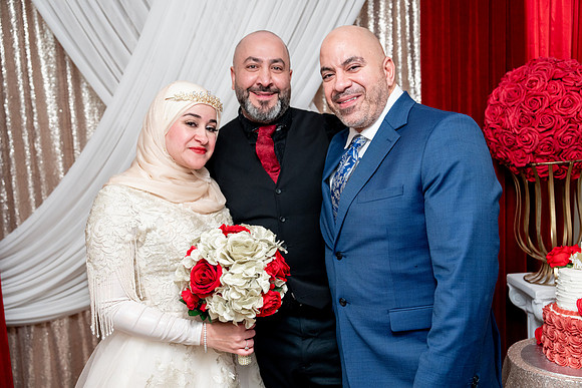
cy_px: 194
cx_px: 291
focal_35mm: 37
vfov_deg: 36.0
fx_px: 598
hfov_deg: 51.9
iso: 2000
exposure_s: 1/160
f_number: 2.8
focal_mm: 37
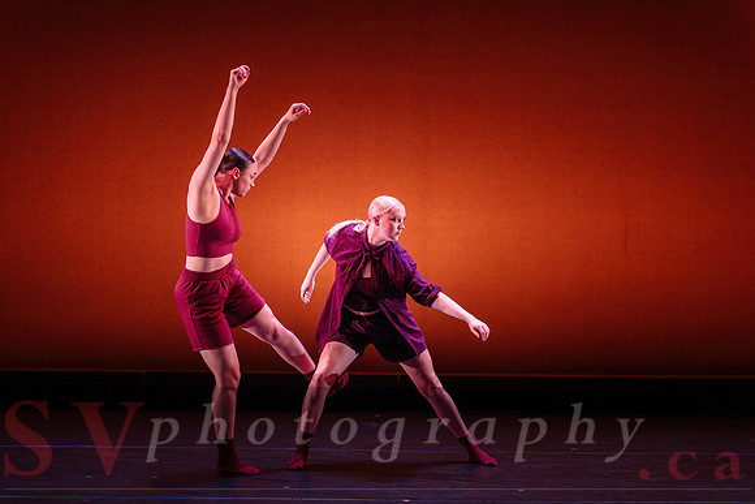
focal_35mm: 105
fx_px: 2205
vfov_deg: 13.0
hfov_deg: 19.4
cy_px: 252
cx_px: 378
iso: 1250
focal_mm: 105
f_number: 1.4
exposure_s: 1/400
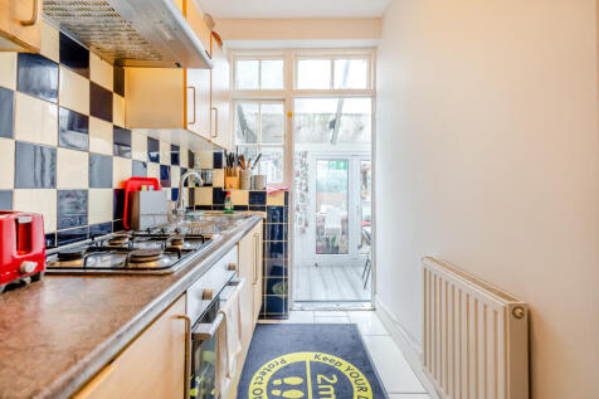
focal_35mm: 16
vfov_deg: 73.7
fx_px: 266
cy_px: 200
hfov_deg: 96.8
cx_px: 300
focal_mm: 16
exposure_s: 1/40
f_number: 5
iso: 200
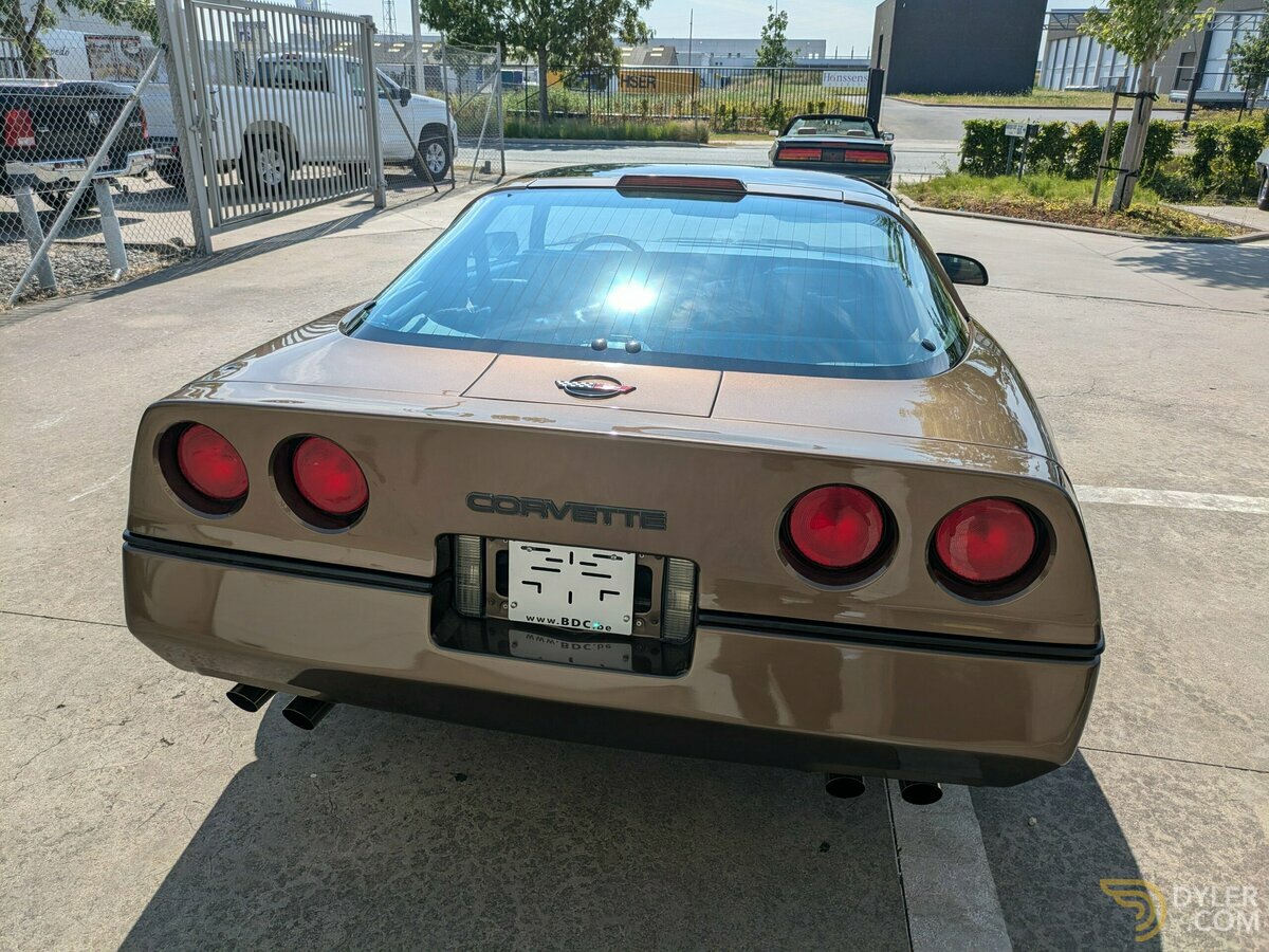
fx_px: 916
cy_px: 476
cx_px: 634
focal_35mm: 25
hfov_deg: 69.4
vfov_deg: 54.9
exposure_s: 1/2959
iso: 47
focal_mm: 5.43
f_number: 1.89
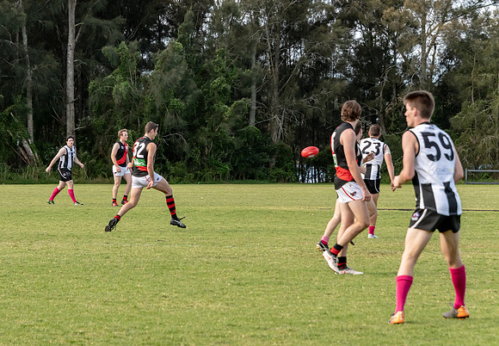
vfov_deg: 6.9
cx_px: 204
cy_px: 177
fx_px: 2853
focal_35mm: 203
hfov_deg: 10.0
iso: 800
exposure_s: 1/640
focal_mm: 116
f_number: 6.3
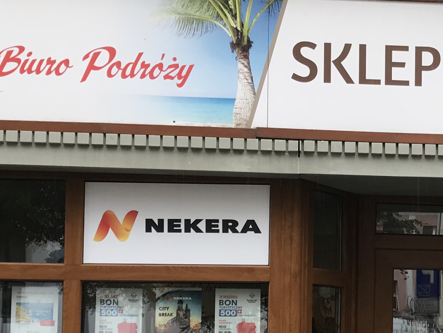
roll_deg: -0.9
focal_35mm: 83
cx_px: 439
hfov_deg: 22.7
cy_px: 299
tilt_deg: +2.8
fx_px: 1062
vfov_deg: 17.5
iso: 25
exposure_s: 1/100
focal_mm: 3.99
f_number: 1.8
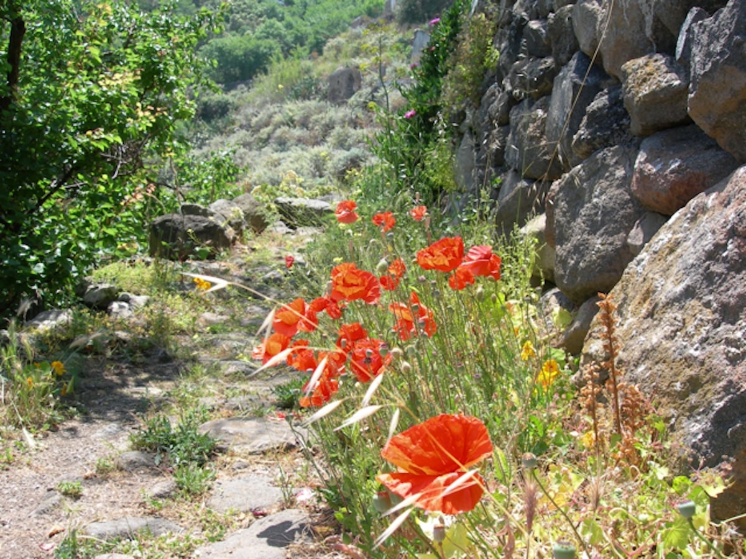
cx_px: 373
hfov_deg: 49.0
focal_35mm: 38
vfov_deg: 37.7
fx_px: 819
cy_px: 280
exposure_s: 1/188
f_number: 4.8
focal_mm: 7.8
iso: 50
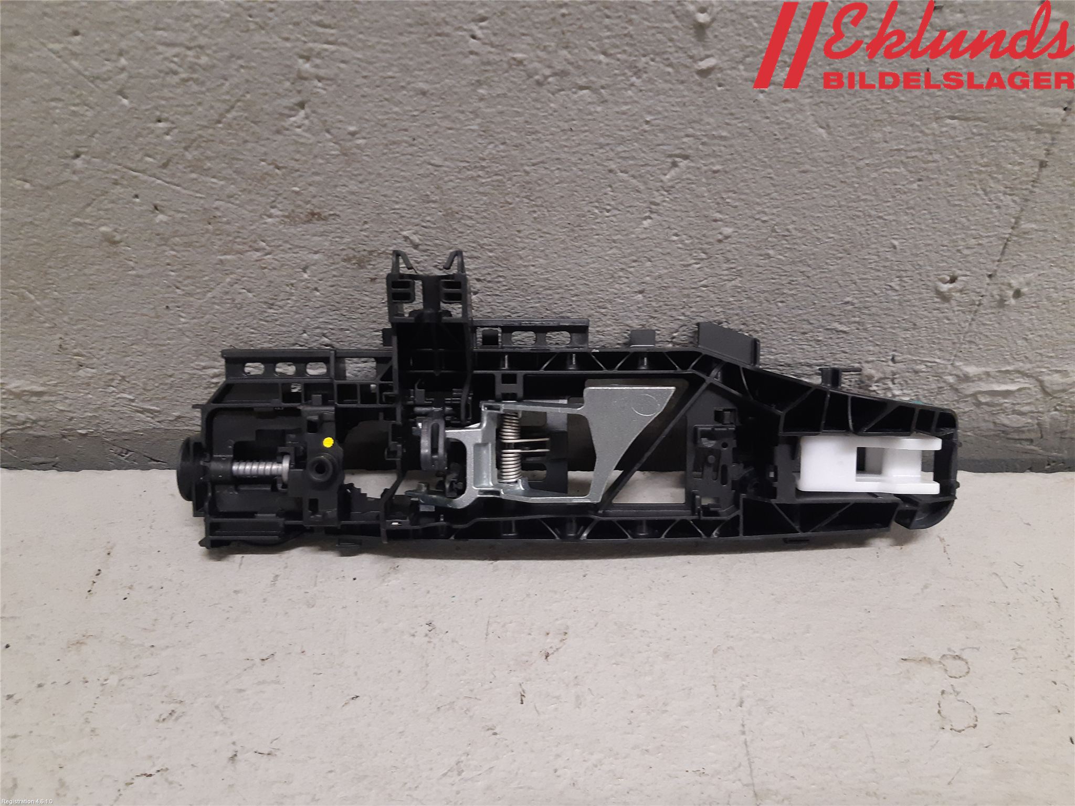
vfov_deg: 53.1
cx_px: 538
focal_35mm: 26
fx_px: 807
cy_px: 403
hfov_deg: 67.3
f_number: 1.7
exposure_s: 1/50
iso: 200
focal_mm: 3.93
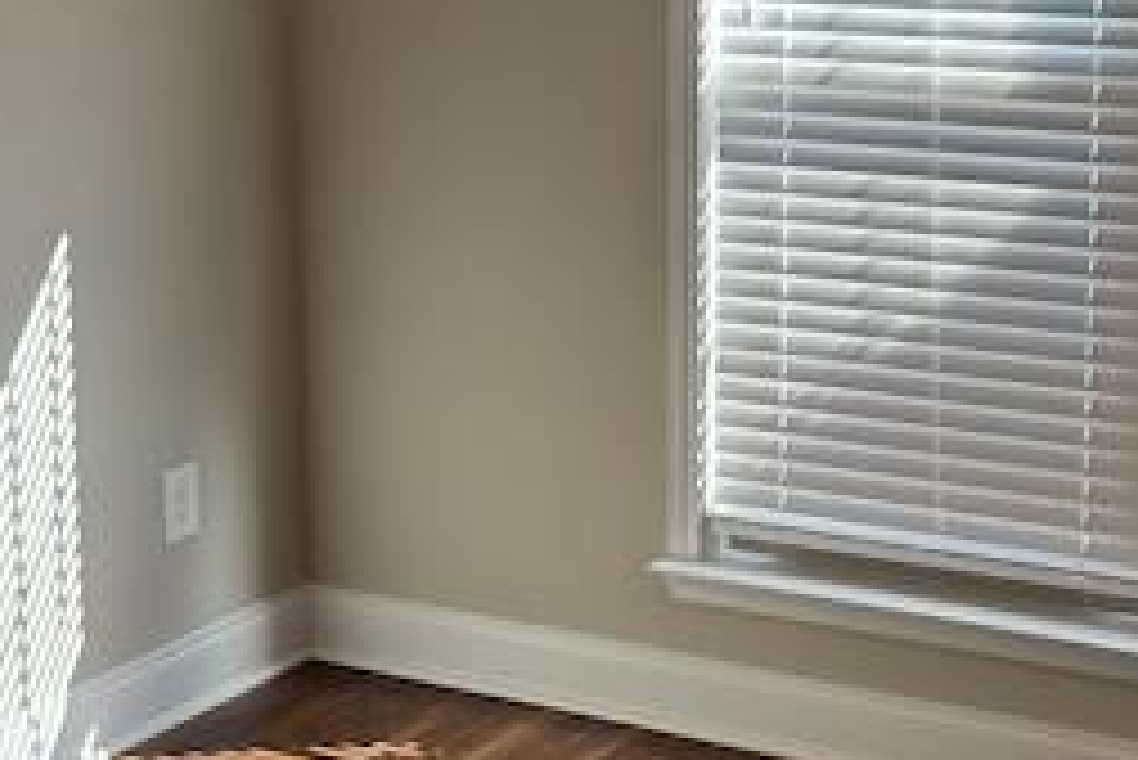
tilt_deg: -8.9
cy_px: 162
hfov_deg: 25.9
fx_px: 2467
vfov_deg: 17.4
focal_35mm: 78
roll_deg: -0.5
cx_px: 742
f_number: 1.78
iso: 80
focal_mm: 6.76
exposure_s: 1/120
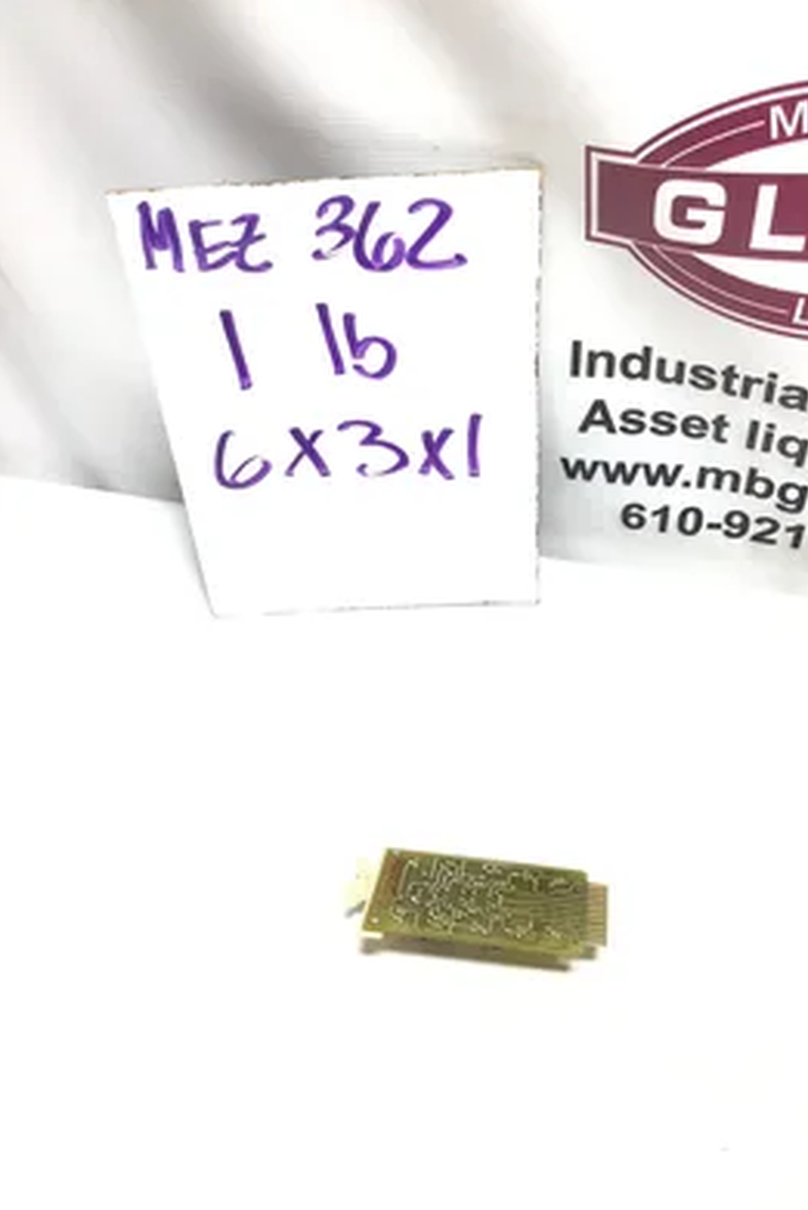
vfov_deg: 57.2
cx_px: 449
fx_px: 1110
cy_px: 610
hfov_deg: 39.9
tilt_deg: -47.2
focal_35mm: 33
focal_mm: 3.3
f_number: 2.4
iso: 25
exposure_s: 1/120
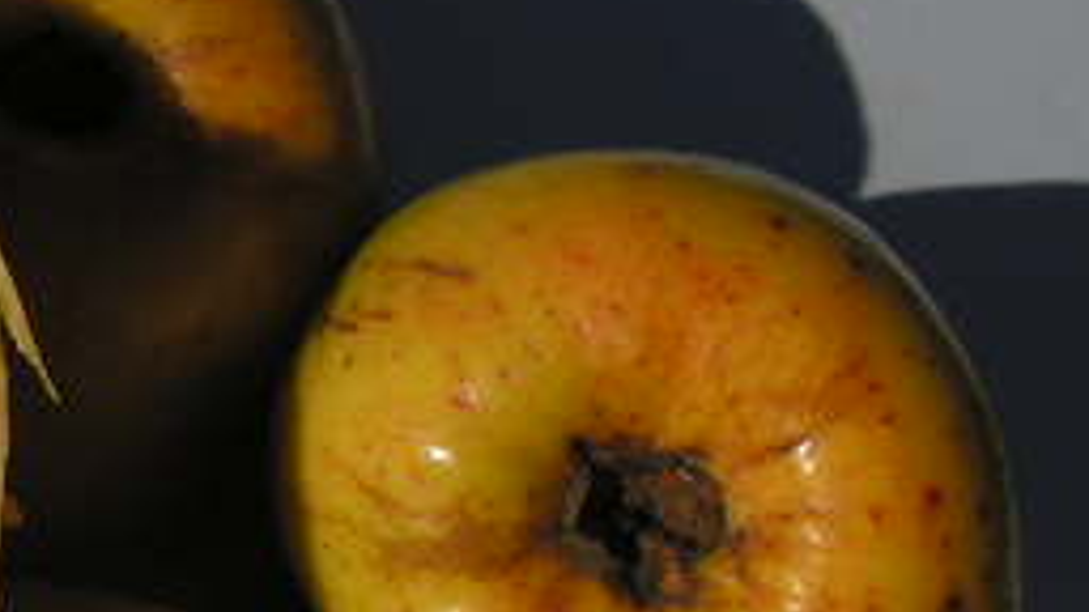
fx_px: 2830
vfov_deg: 12.3
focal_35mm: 98
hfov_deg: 20.6
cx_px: -153
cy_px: 548
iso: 64
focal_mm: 6
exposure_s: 1/1600
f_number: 4.8
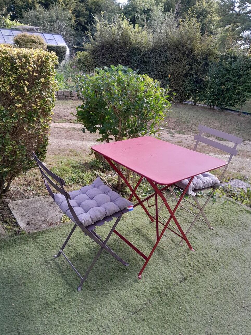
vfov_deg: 65.3
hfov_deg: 51.4
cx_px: 126
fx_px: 261
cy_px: 173
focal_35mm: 27
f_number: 1.8
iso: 40
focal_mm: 3.98
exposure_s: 1/101
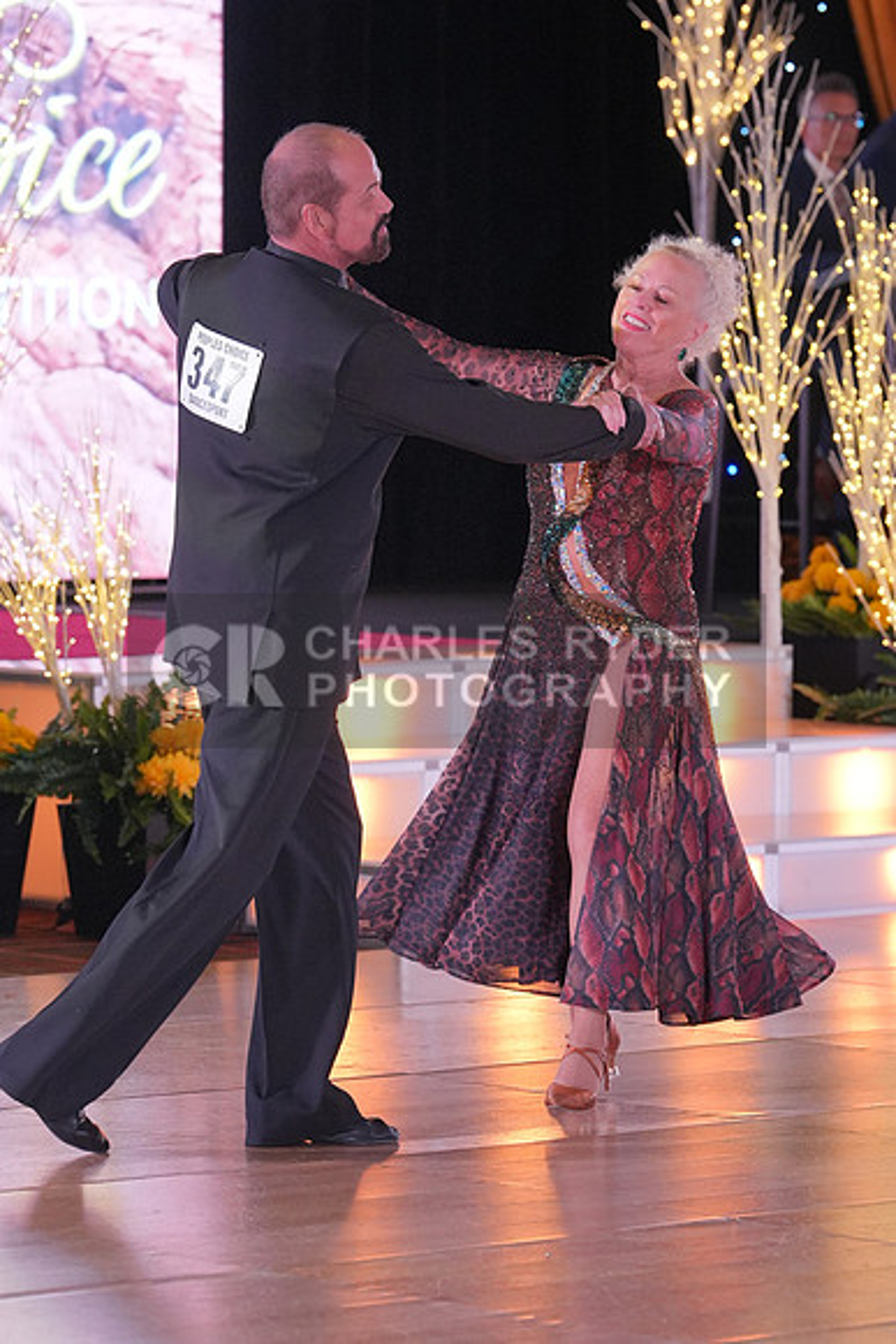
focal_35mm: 177
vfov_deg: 11.6
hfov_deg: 7.8
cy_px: 672
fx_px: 6604
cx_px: 448
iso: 2000
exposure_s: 1/400
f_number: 4
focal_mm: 118
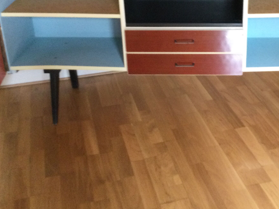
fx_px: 467
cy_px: 55
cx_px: 193
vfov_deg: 25.0
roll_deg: +0.2
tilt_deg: -24.9
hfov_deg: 32.9
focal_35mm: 58
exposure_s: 1/33
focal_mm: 3.3
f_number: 2.4
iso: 250
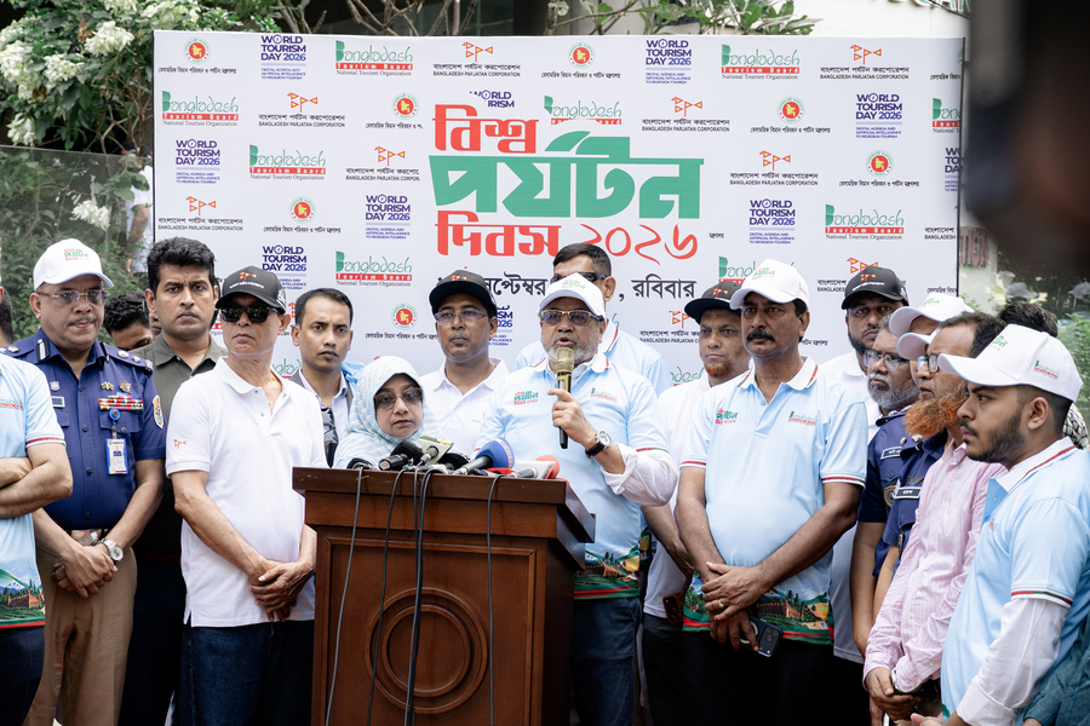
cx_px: 545
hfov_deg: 30.1
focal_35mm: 67
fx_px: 2028
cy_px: 363
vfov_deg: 20.3
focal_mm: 45
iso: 400
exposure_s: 1/250
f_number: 5
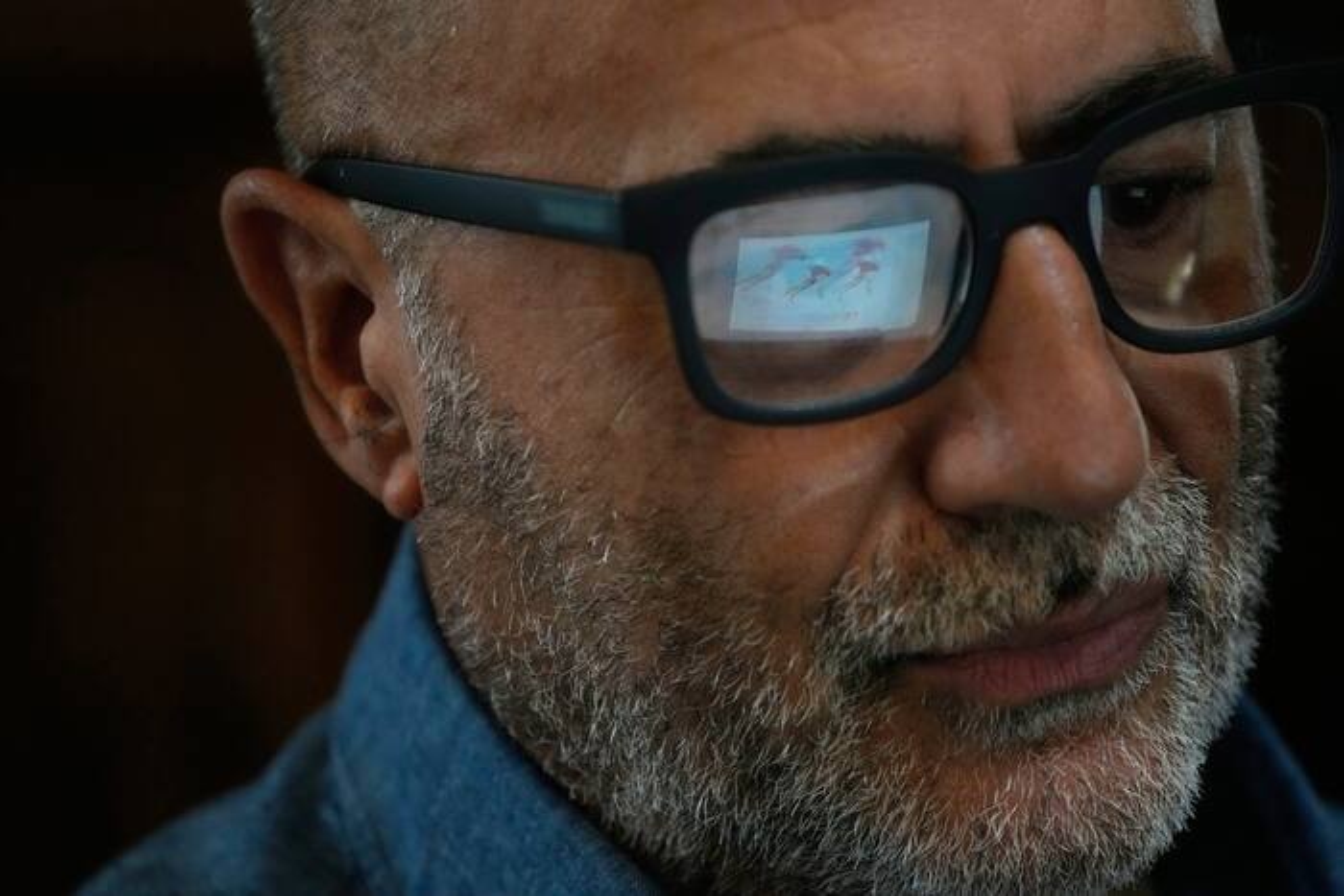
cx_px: 672
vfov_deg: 3.4
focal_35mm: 400
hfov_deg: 5.2
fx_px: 14935
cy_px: 448
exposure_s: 1/250
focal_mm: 400
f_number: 5.6
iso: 5000
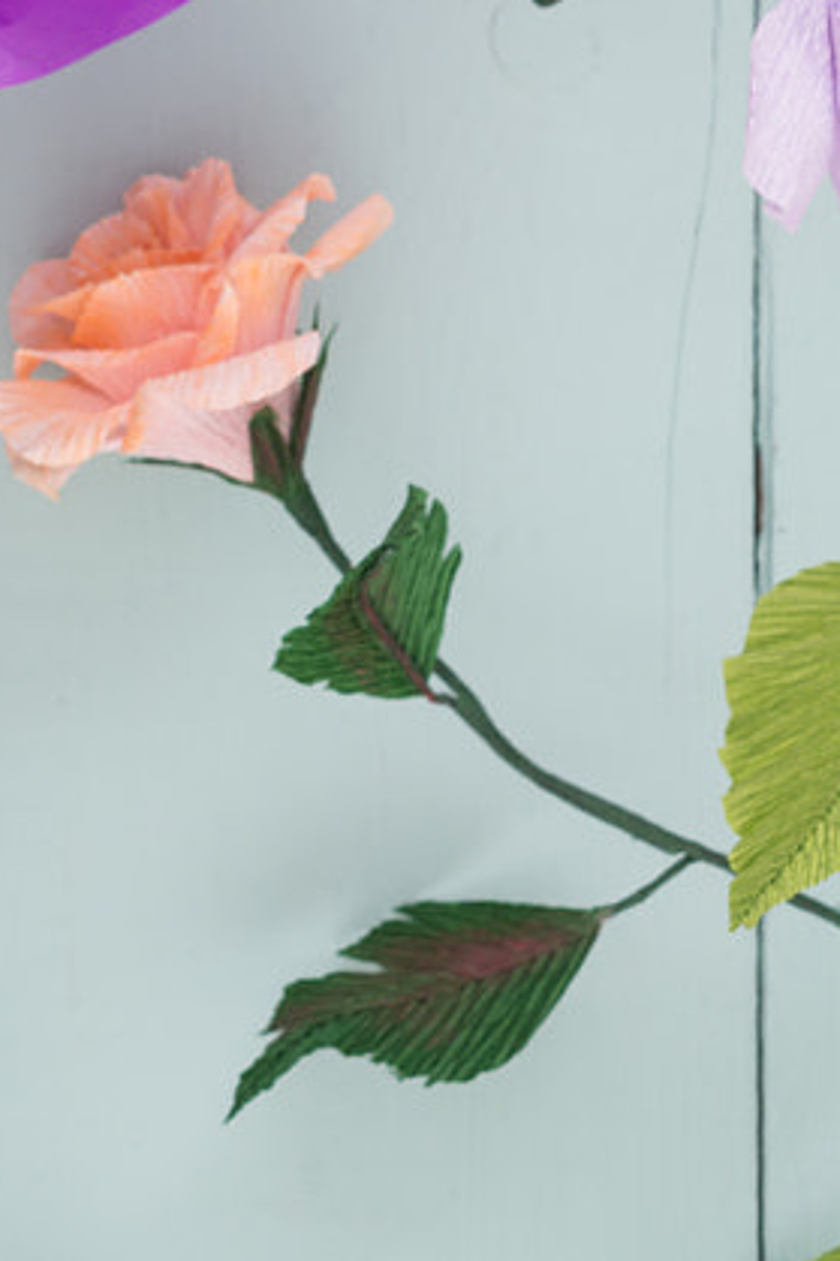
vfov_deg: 9.3
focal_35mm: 210
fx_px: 7356
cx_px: -414
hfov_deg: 6.5
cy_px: -1129
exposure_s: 1/125
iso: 160
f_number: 8
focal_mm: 55
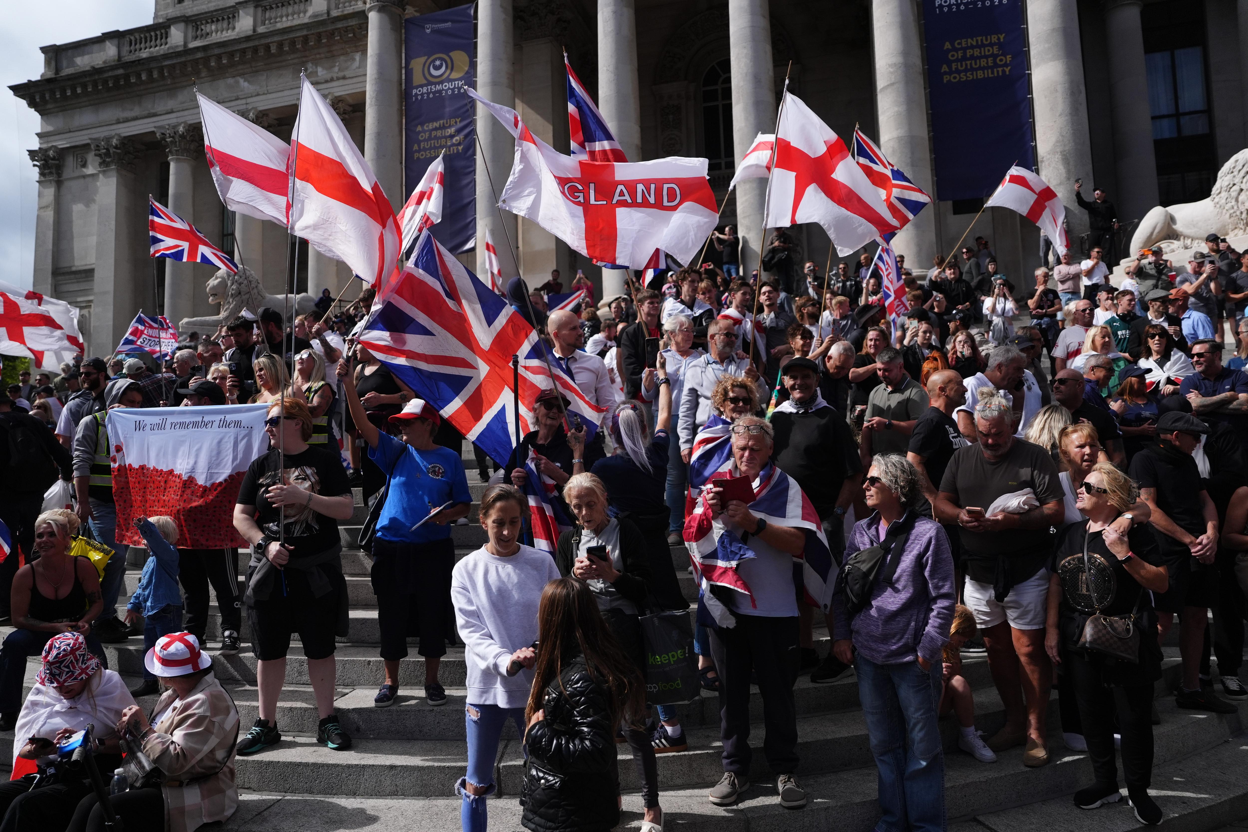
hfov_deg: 73.7
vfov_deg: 53.1
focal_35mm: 24
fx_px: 832
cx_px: 624
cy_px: 416
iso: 800
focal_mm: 24
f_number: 2.8
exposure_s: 1/25600
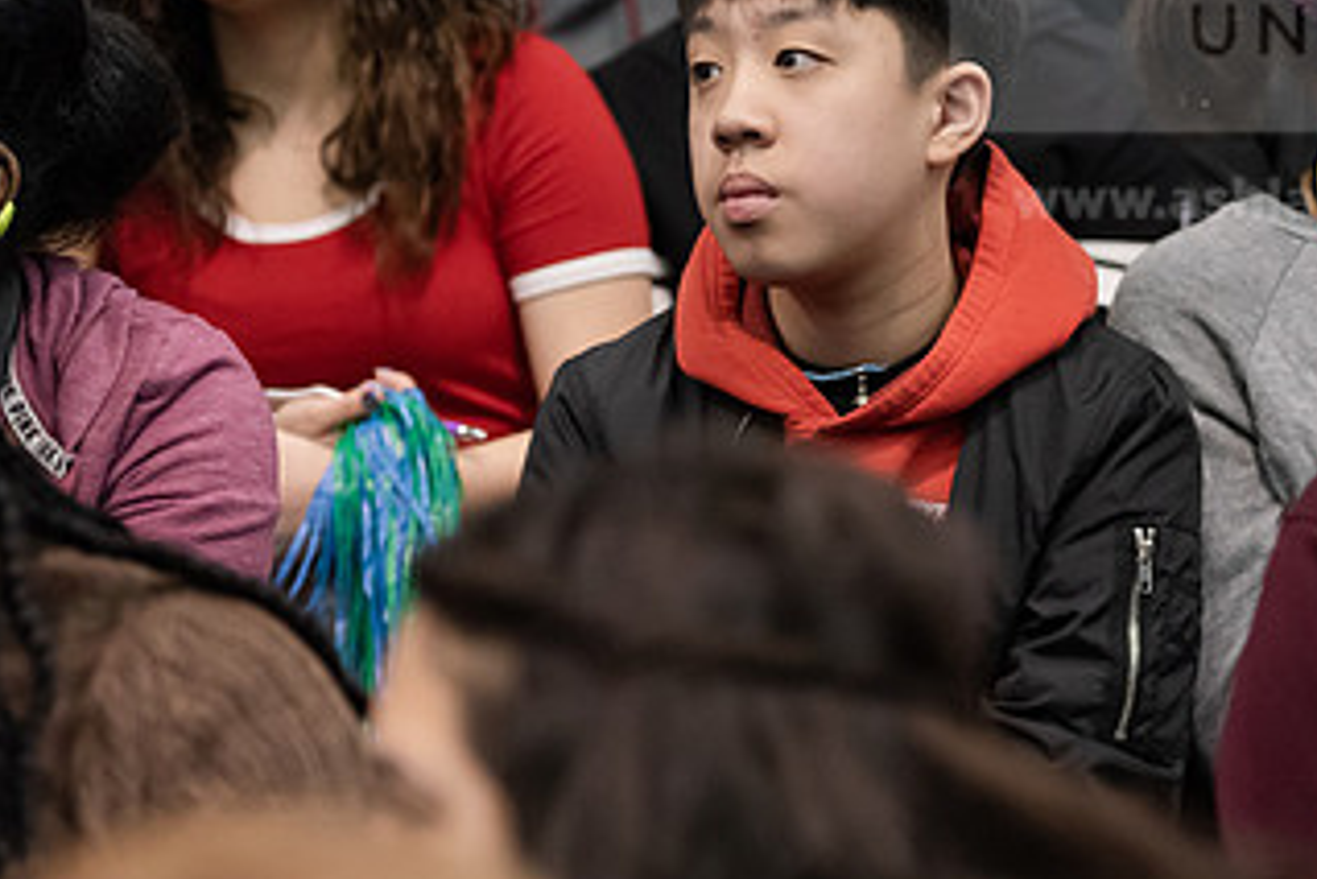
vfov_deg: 7.2
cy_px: 287
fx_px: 6990
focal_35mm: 191
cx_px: 826
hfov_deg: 10.8
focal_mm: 105
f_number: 2.8
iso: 4000
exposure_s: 1/200
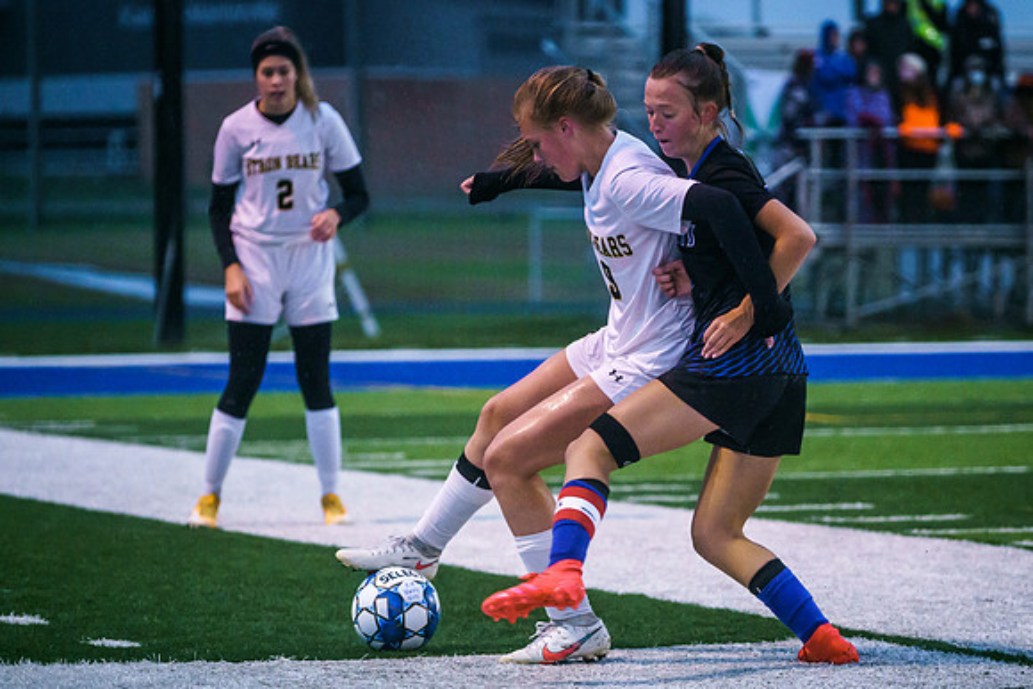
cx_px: 610
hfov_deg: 10.1
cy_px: 350
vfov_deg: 6.8
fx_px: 5830
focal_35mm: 203
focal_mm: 162
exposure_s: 1/800
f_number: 4
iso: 6400
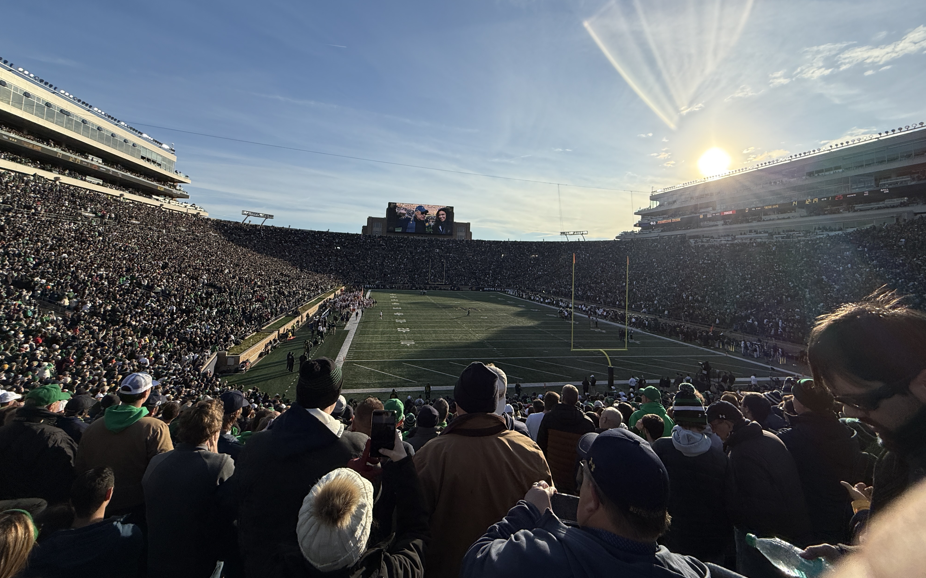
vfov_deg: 74.2
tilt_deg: +4.4
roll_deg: -2.3
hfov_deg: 101.5
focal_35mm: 15
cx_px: 459
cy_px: 239
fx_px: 379
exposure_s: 1/4425
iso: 50
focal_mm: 2.22
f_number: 2.2
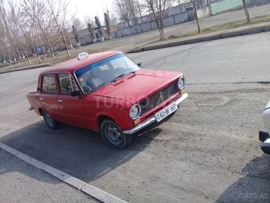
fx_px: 242
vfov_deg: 45.4
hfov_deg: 58.4
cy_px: 102
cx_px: 135
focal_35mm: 31
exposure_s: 1/747
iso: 50
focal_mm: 3.3
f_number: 2.2
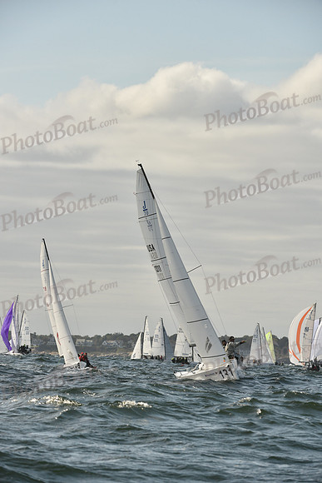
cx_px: 161
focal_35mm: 200
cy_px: 242
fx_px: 2682
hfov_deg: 6.9
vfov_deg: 10.3
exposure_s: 1/1250
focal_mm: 200
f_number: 8
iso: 320
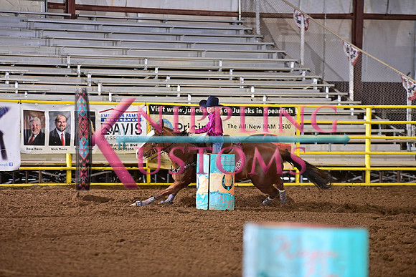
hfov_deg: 10.3
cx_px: 208
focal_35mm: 200
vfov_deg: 6.9
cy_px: 138
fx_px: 2312
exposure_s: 1/200
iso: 1250
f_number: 3.2
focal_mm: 200
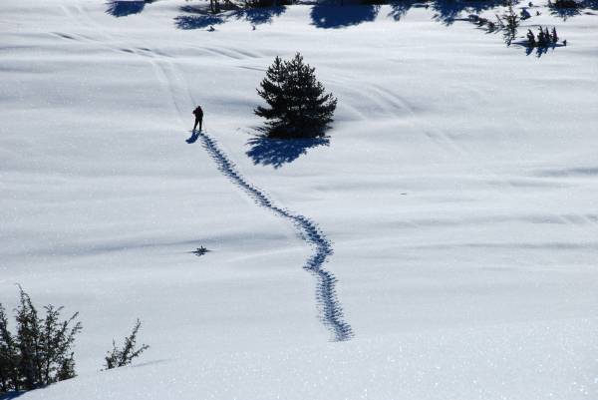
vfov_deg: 6.8
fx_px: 3366
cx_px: 299
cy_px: 200
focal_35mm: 202
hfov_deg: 10.2
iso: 200
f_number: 10
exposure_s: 1/2500
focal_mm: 135
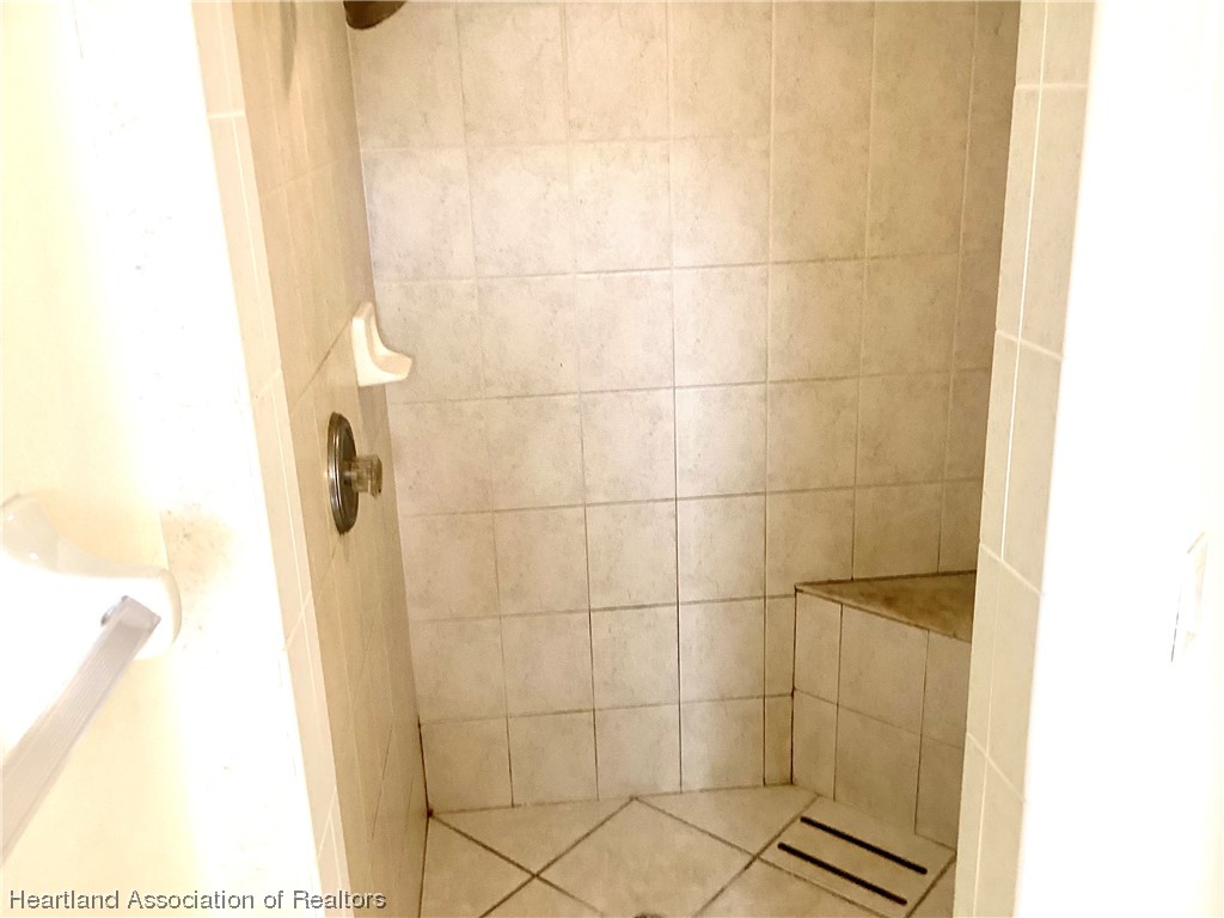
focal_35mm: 31
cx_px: 612
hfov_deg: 58.4
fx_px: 1096
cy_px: 459
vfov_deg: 45.4
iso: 125
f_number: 2.4
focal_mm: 3.3
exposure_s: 1/60
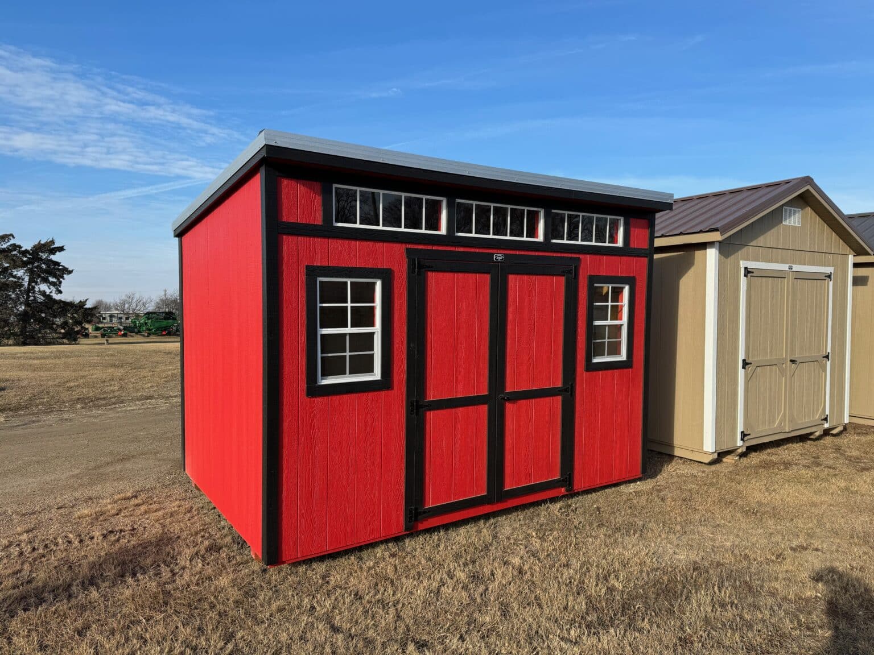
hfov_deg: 71.6
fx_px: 606
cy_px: 328
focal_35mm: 24
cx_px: 437
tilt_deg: -1.9
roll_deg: +0.5
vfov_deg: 56.8
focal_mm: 6.86
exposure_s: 1/2710
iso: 80
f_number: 1.78
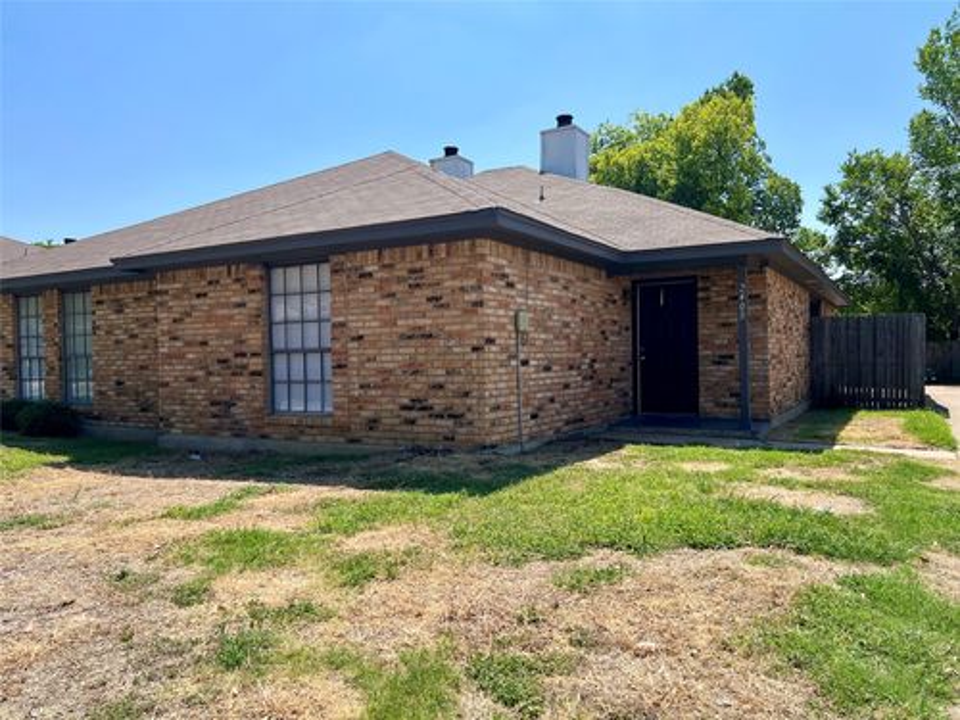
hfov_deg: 67.3
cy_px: 360
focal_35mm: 26
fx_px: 721
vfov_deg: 53.1
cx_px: 480
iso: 50
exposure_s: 1/3571
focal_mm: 5.7
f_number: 1.5
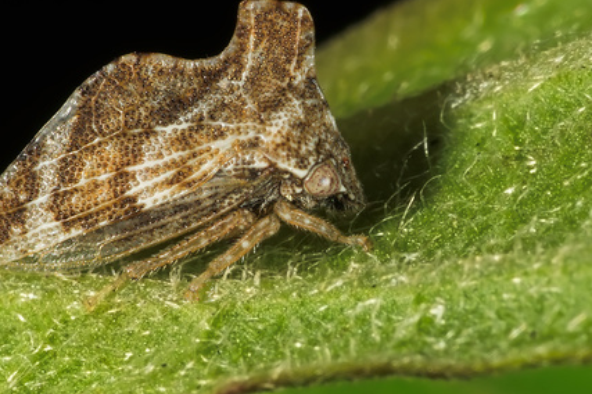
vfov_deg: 7.1
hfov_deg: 10.7
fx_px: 3171
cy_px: 180
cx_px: 291
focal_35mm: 193
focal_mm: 100
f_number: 20
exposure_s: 1/125
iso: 200
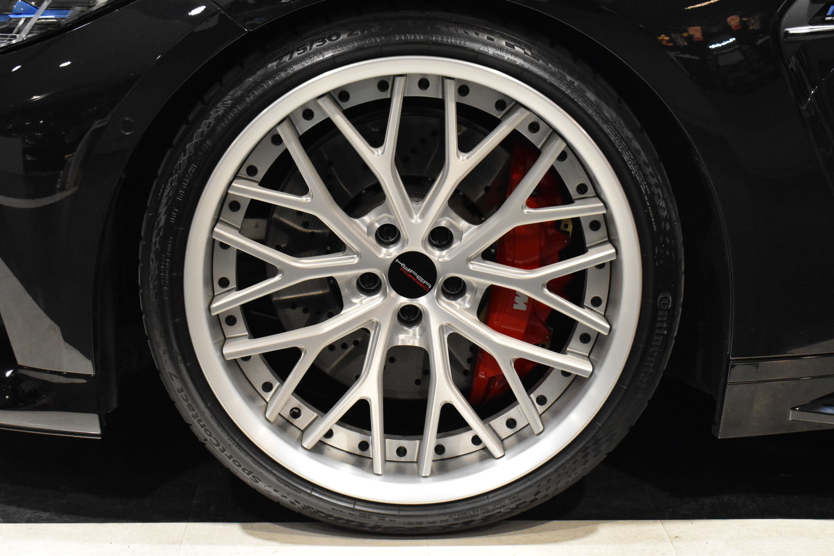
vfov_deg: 23.8
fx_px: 1320
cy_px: 278
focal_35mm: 57
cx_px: 417
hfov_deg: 35.1
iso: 4000
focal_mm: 38
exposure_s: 1/60
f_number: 8
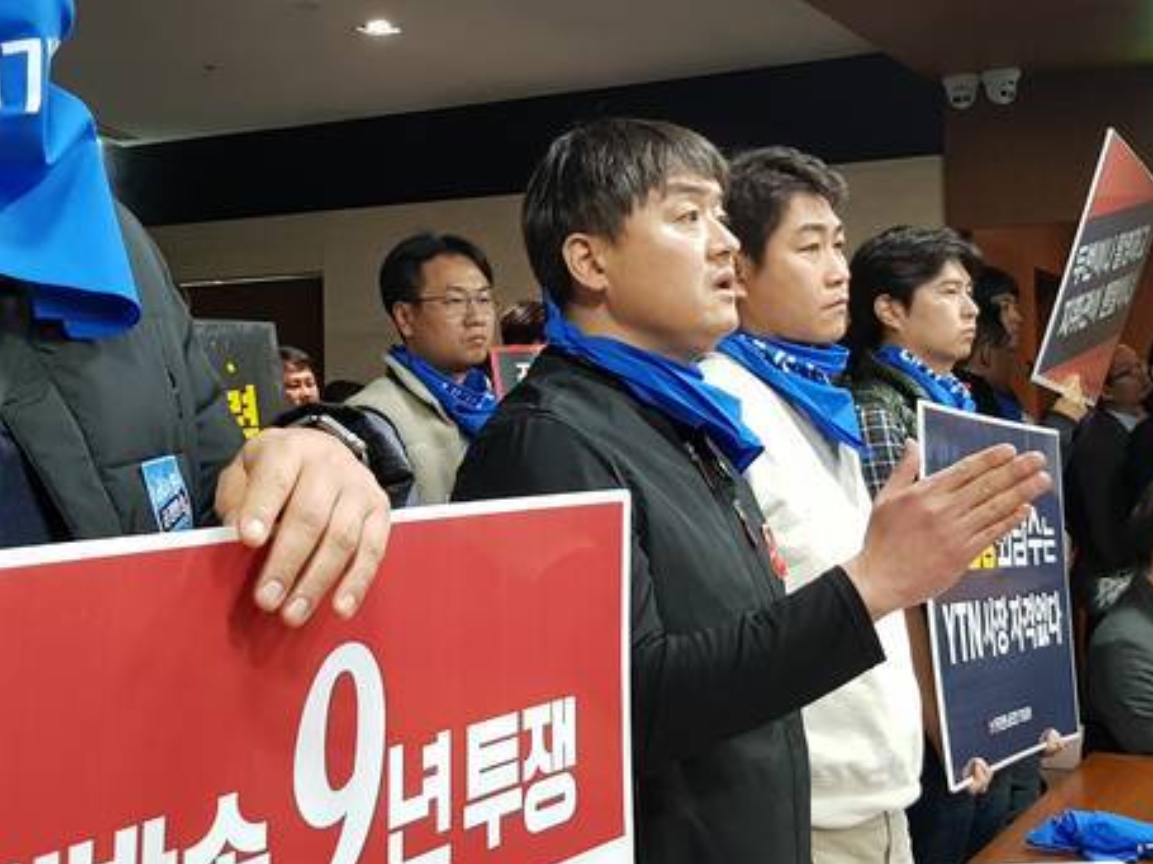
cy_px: 402
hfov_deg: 46.6
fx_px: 1332
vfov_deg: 35.9
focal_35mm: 40
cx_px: 481
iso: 250
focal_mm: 4.2
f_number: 1.7
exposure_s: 1/60
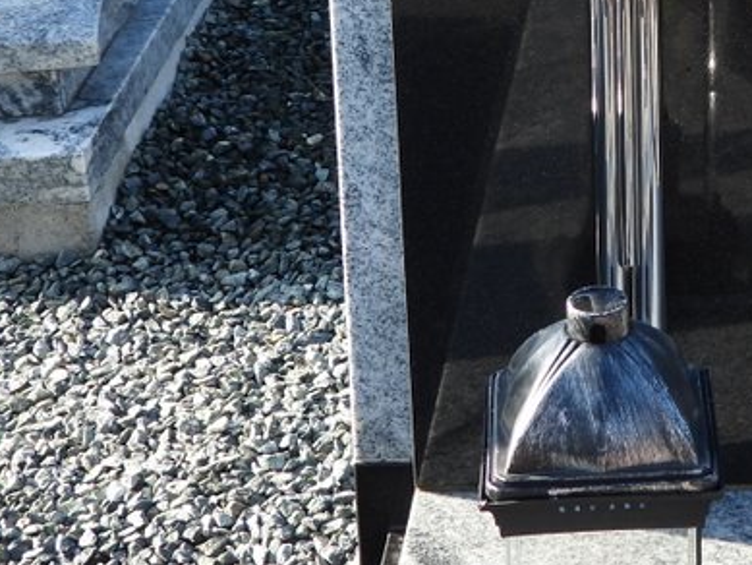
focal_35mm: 108
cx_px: 870
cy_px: -45
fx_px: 2347
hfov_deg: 17.5
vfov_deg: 13.5
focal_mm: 7.4
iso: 100
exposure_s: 1/250
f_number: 3.2
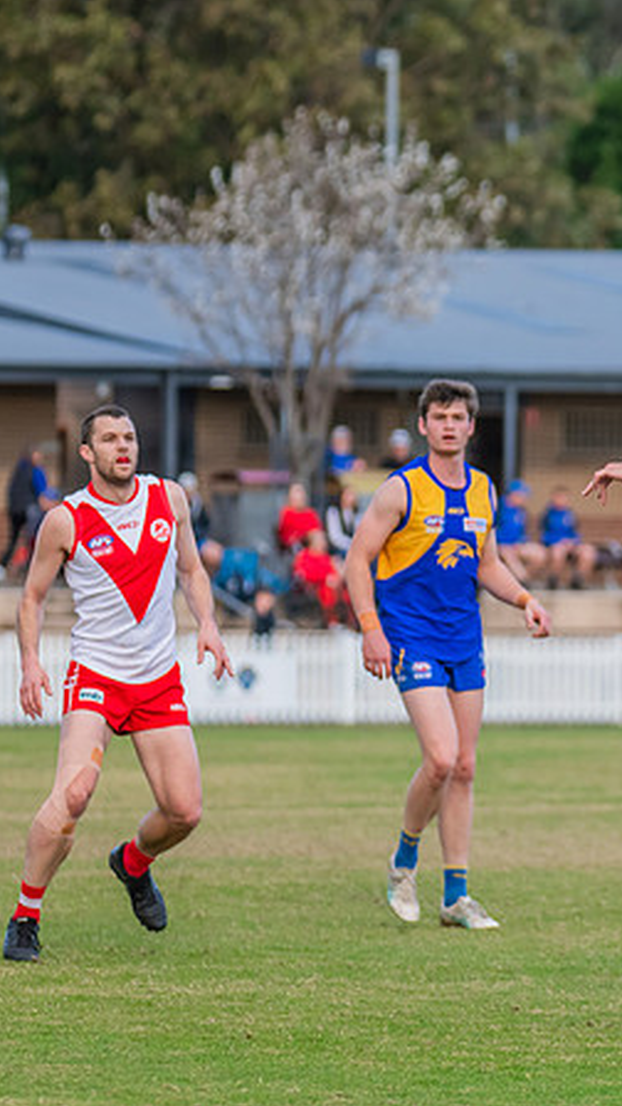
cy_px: 543
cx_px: 804
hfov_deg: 3.1
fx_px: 11347
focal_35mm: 387
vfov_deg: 5.6
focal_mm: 210
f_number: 5
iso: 800
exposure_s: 1/1250
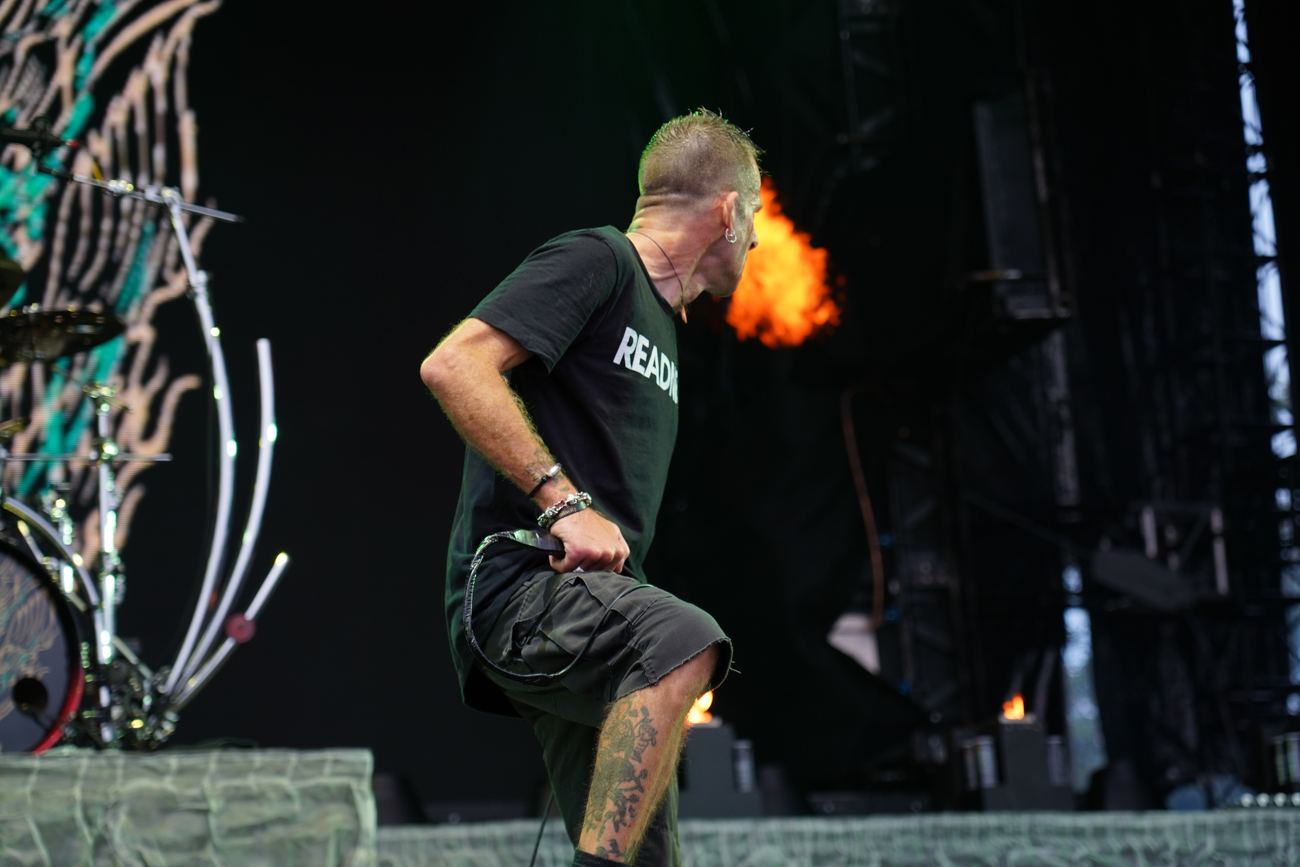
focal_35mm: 105
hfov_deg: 19.5
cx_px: 650
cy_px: 434
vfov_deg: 13.0
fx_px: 3791
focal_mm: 105
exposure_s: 1/125
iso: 400
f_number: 4
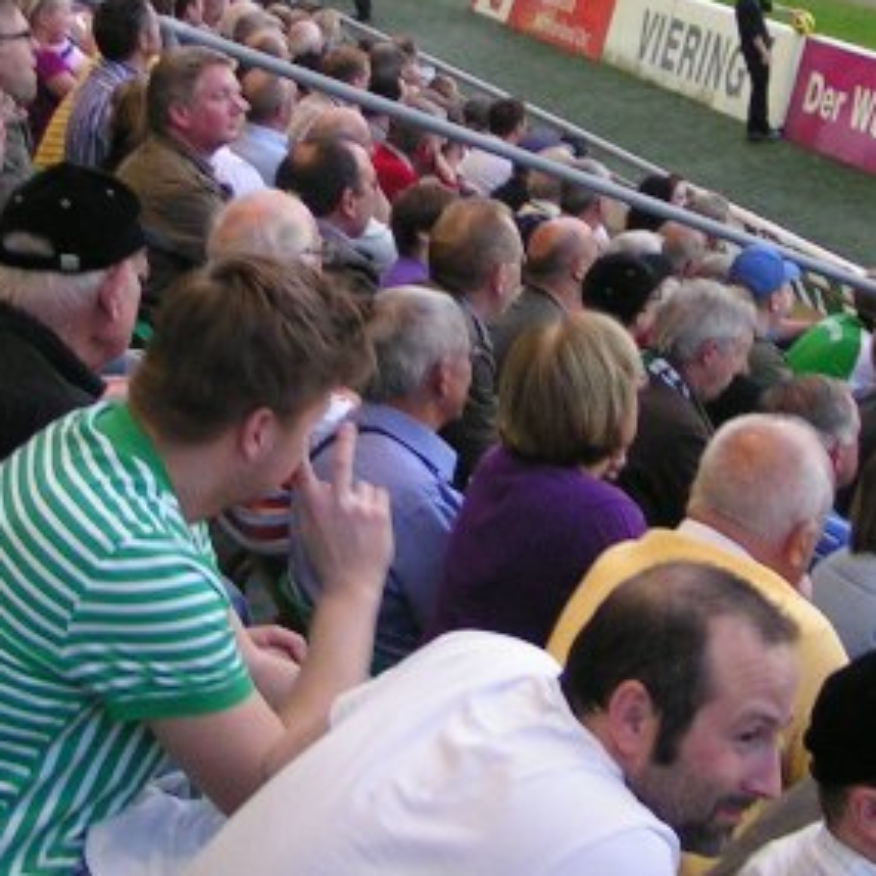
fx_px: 2691
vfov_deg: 18.3
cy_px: 178
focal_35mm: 94
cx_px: 423
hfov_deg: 18.5
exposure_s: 1/40
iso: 125
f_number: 2.8
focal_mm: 5.8
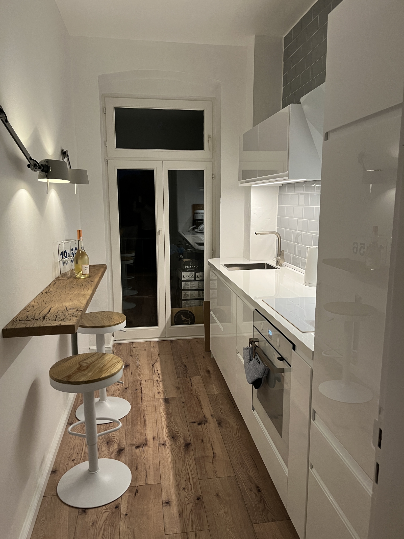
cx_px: 202
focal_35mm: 26
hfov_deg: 53.1
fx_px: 405
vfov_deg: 67.3
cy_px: 270
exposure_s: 1/59
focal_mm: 5.1
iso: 250
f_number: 1.6
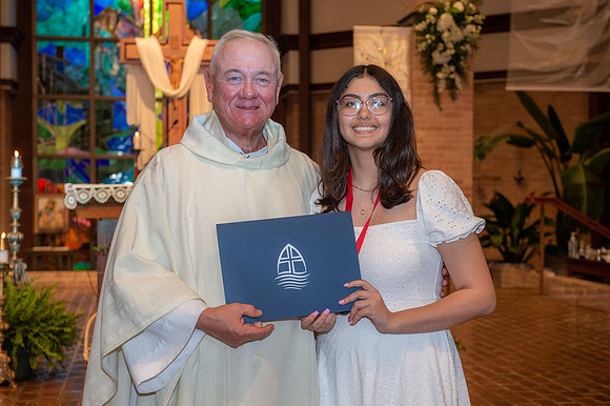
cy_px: 203
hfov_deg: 32.4
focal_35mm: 62
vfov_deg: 21.9
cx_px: 305
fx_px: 1050
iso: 1600
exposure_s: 1/125
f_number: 5.6
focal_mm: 62
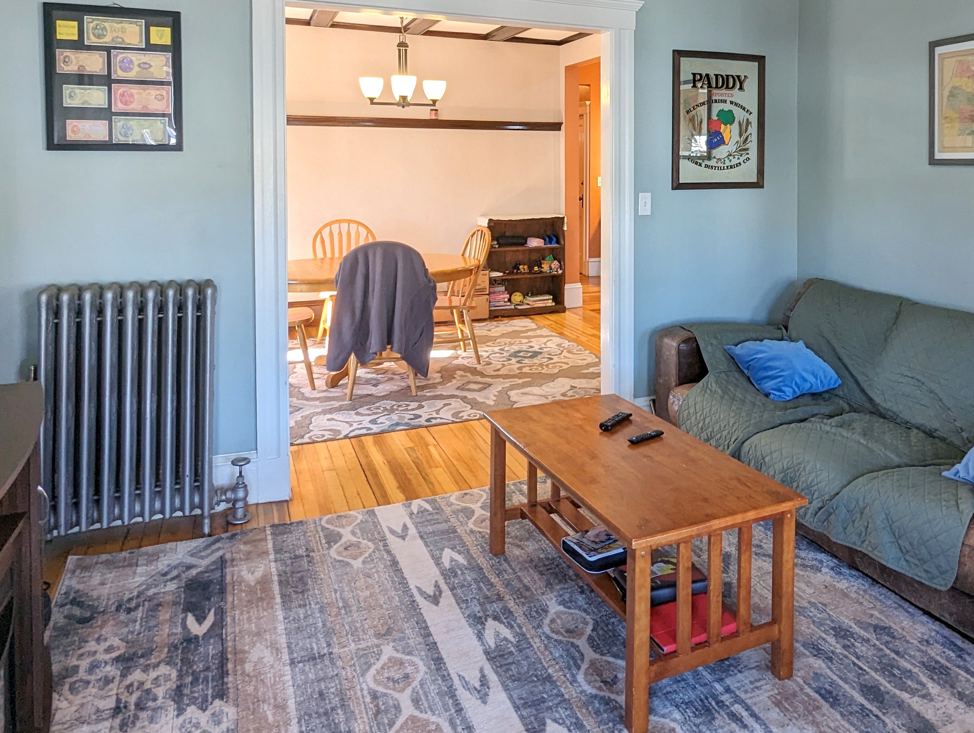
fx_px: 761
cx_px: 611
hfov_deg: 64.3
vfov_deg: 49.5
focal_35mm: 27
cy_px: 188
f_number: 2.2
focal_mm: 2.35
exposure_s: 1/40
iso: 104
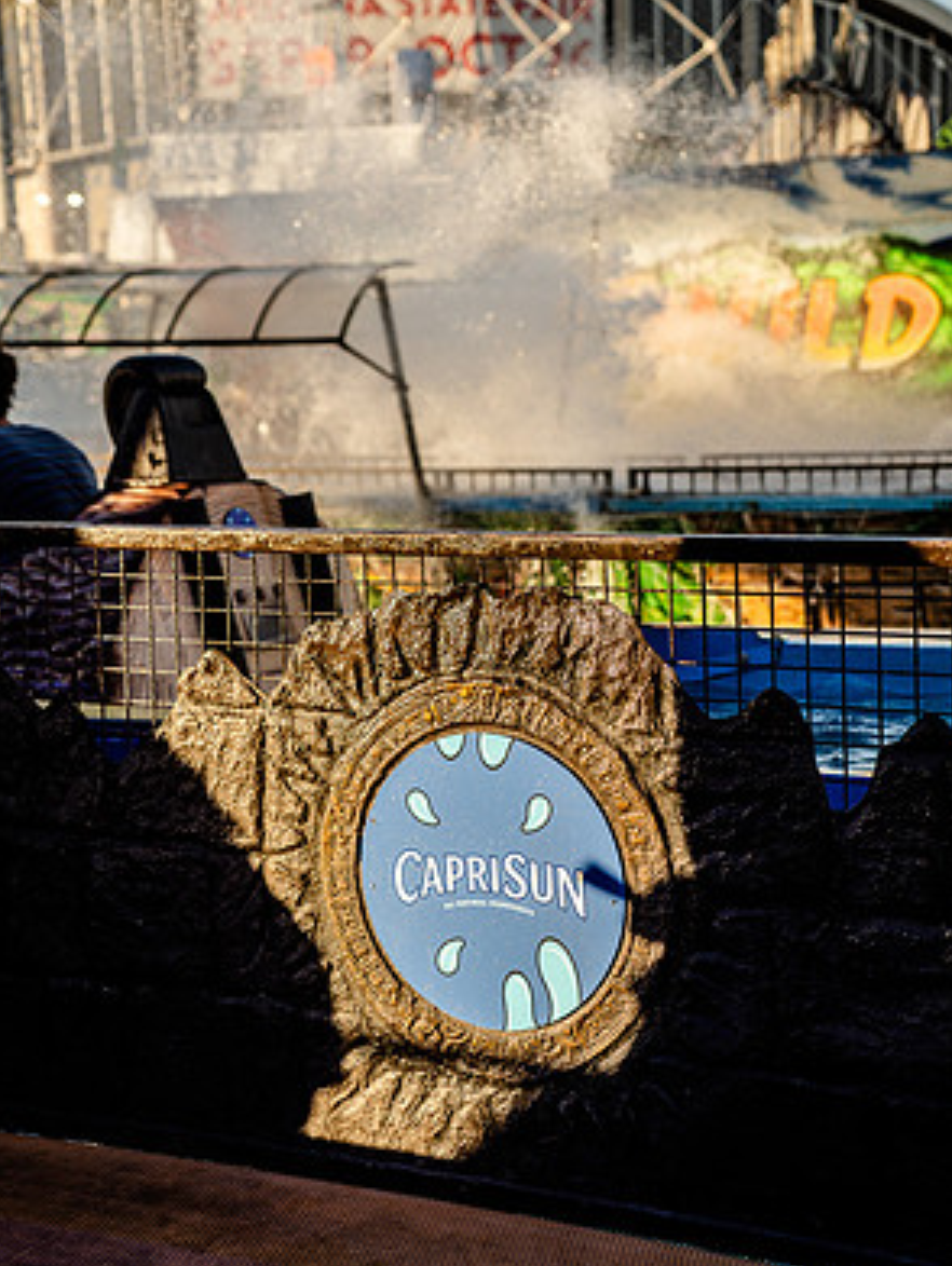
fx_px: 2306
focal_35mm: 63
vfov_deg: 30.7
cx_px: 473
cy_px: 593
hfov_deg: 23.3
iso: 160
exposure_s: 1/500
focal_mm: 57
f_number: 4
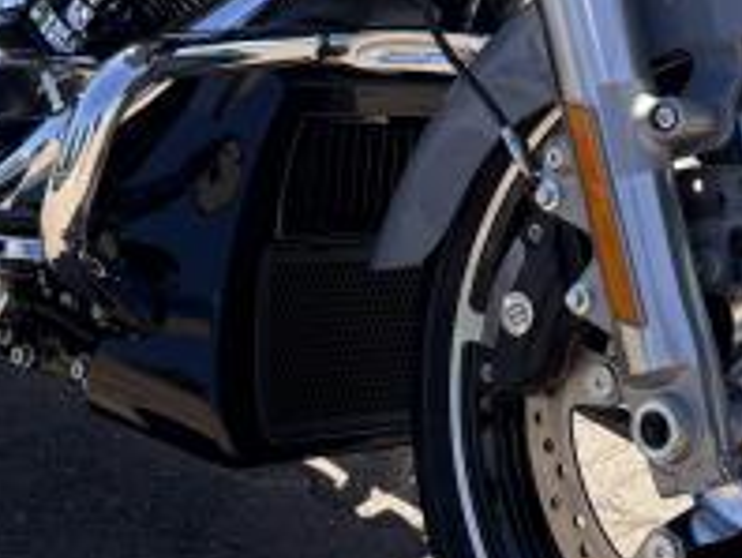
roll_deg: +0.7
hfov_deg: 18.7
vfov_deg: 13.7
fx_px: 2253
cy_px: -116
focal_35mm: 105
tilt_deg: -11.6
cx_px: 390
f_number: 1.6
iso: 50
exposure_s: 1/1848
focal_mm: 5.96
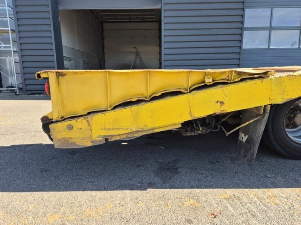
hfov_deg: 73.9
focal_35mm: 23
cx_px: 150
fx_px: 200
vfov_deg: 58.9
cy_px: 112
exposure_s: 1/417
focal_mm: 5.4
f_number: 1.8
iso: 25
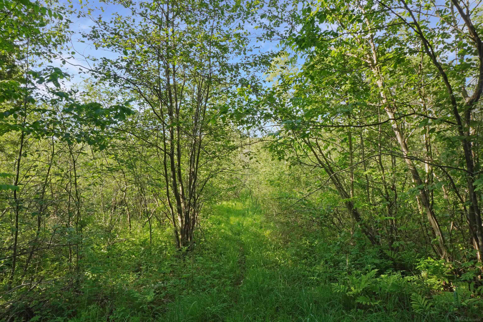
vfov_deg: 53.1
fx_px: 322
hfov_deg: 73.7
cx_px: 242
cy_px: 161
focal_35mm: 24
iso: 100
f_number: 18
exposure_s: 1/50
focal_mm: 16
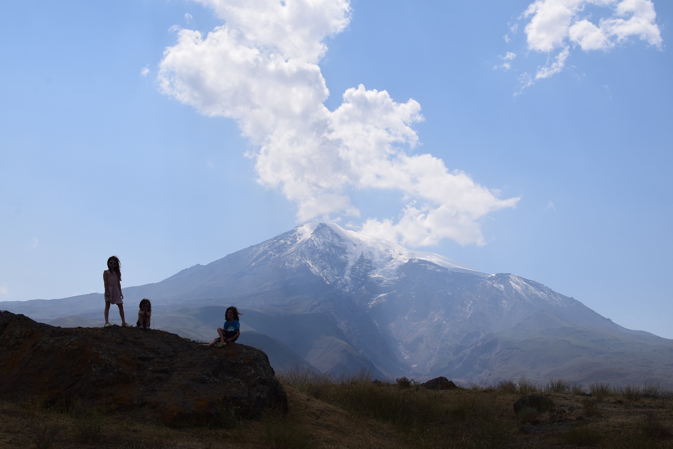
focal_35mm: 52
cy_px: 224
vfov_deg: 25.8
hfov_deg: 37.9
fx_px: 981
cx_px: 336
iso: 250
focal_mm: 35
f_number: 11
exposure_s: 1/500
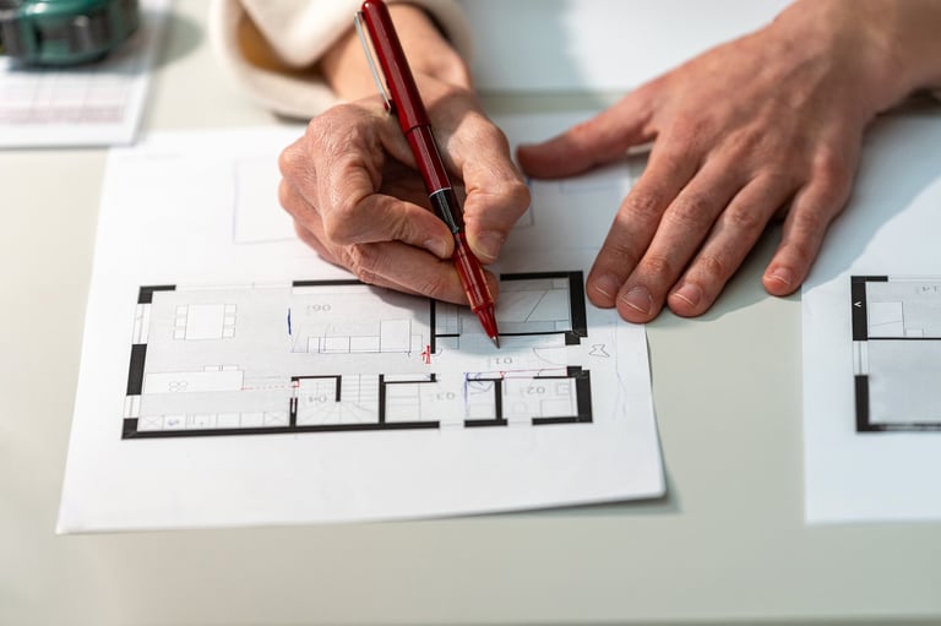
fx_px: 3918
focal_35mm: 150
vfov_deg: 9.1
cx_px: 470
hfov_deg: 13.7
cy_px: 313
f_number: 3.5
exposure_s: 1/320
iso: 1250
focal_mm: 150
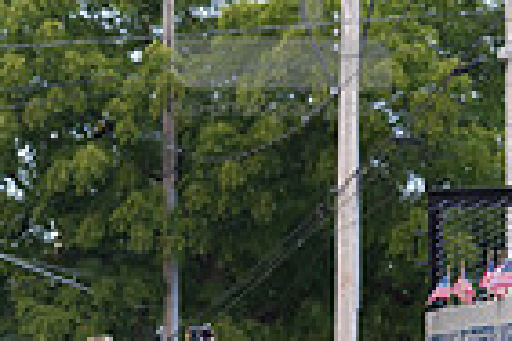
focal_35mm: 410
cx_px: -232
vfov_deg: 3.3
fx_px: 5831
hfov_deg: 5.0
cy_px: 492
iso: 250
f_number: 6.3
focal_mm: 100
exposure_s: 1/500
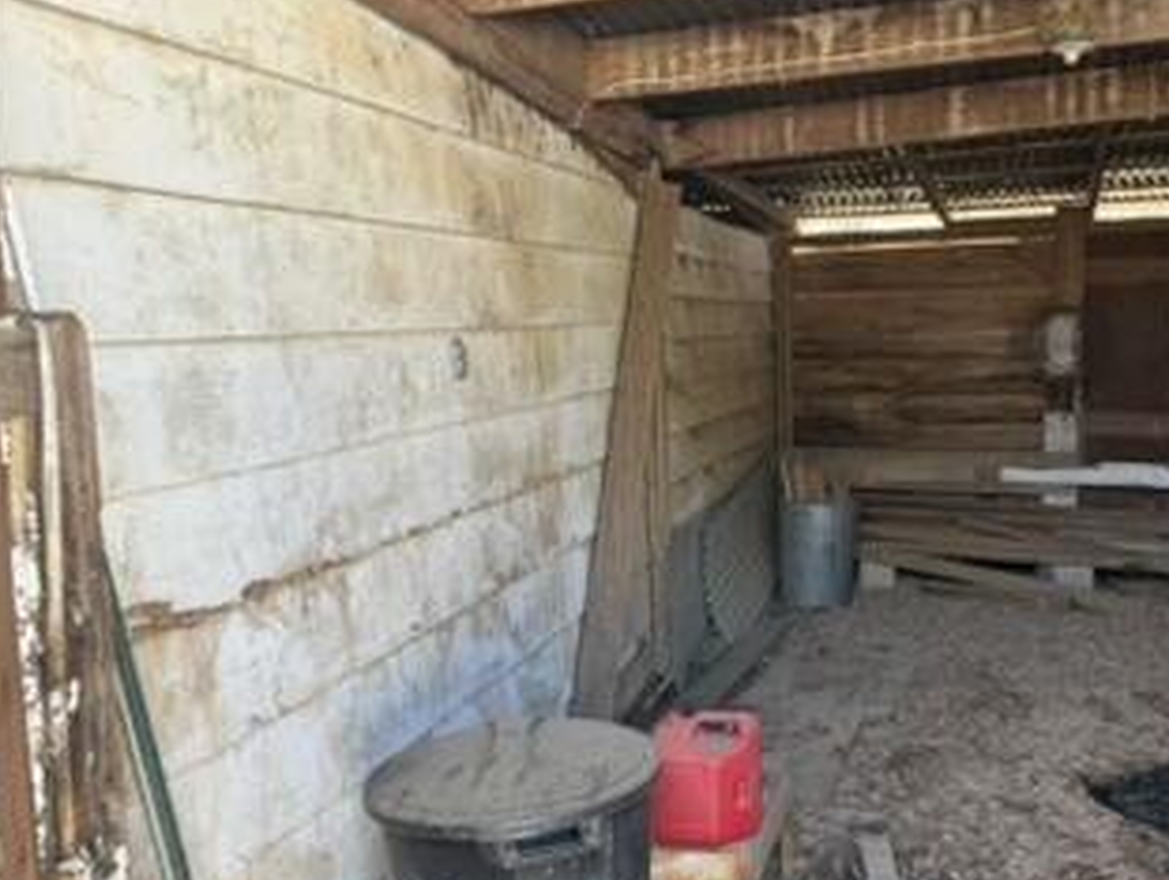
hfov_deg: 50.0
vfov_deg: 38.7
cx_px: 643
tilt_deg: -10.1
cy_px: 466
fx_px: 1251
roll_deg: +2.3
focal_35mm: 37
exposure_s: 1/121
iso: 80
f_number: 1.78
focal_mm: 6.76
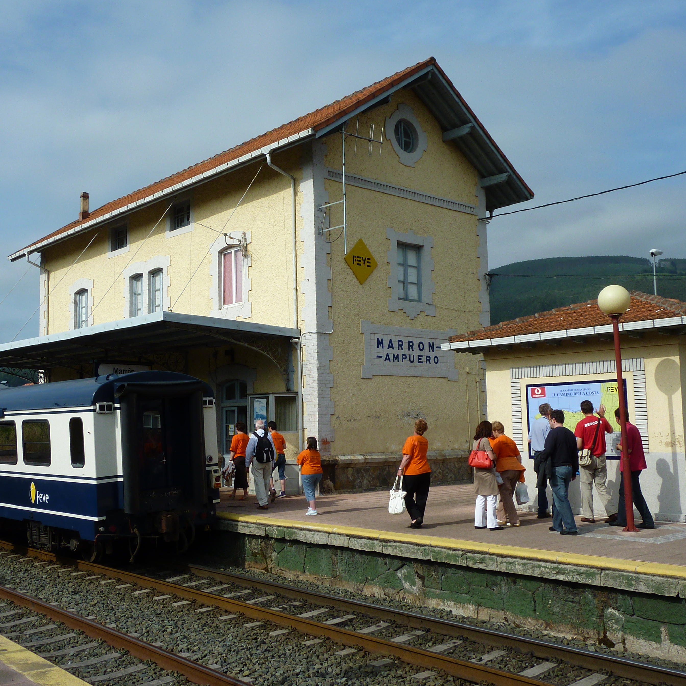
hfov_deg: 45.9
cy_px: 348
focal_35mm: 36
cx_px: 290
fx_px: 807
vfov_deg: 46.0
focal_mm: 5
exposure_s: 1/640
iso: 80
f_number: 5
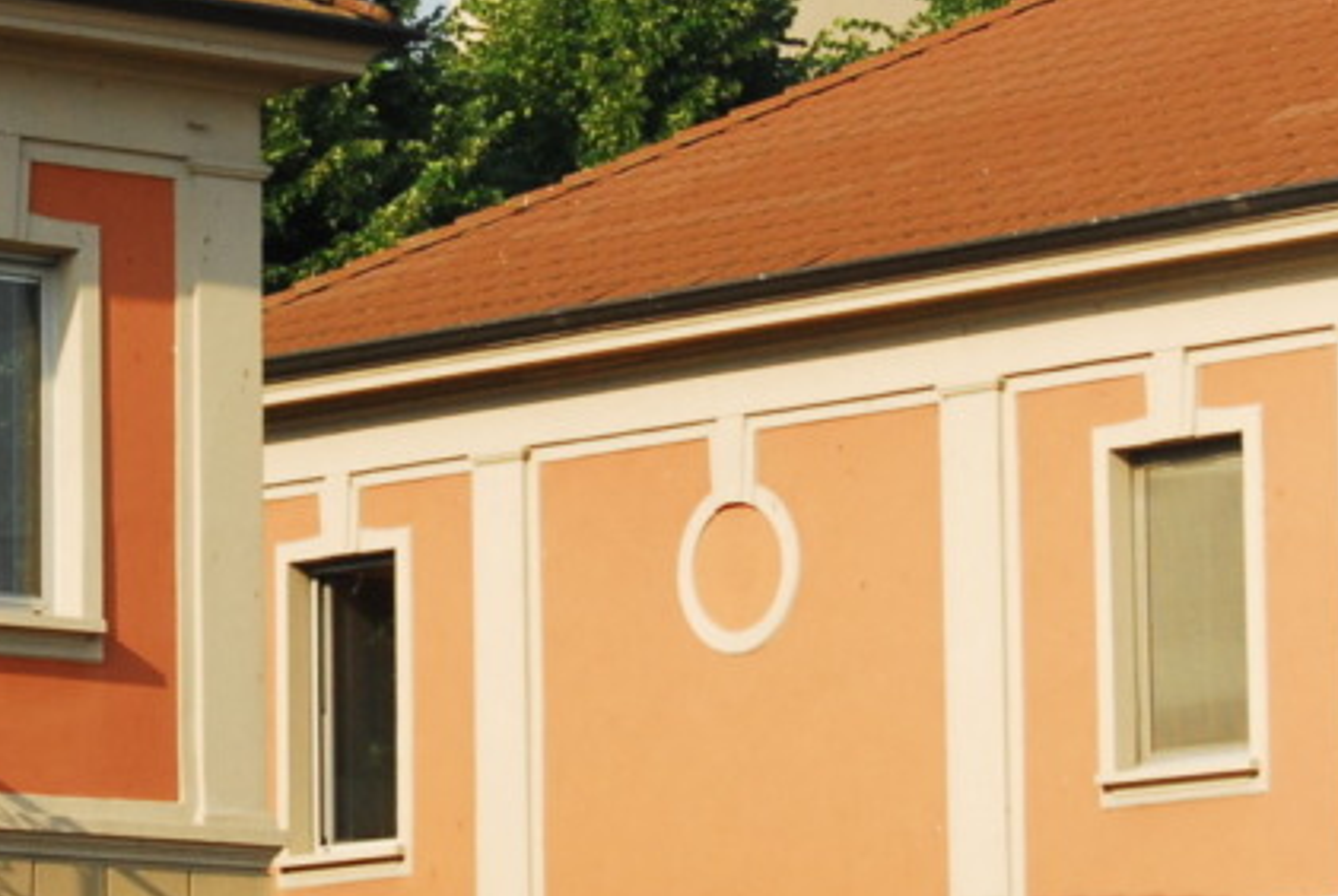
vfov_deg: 5.8
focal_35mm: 237
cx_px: 254
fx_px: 8821
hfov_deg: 8.7
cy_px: 434
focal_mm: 52
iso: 400
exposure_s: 1/400
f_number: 10
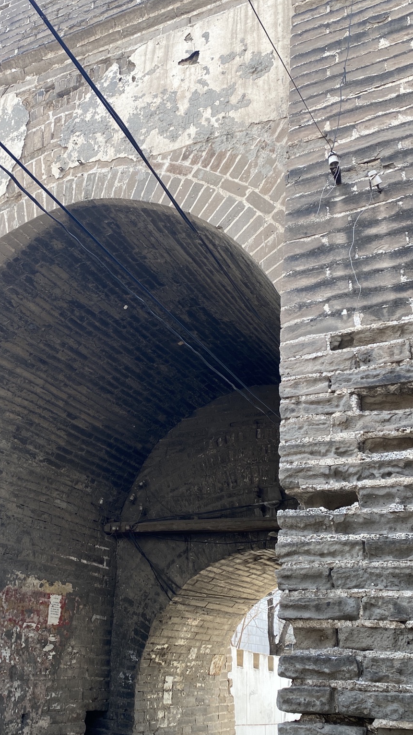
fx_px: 720
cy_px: 350
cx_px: 155
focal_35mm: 37
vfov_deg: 54.0
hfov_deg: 31.8
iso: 32
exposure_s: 1/576
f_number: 1.8
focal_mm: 4.25
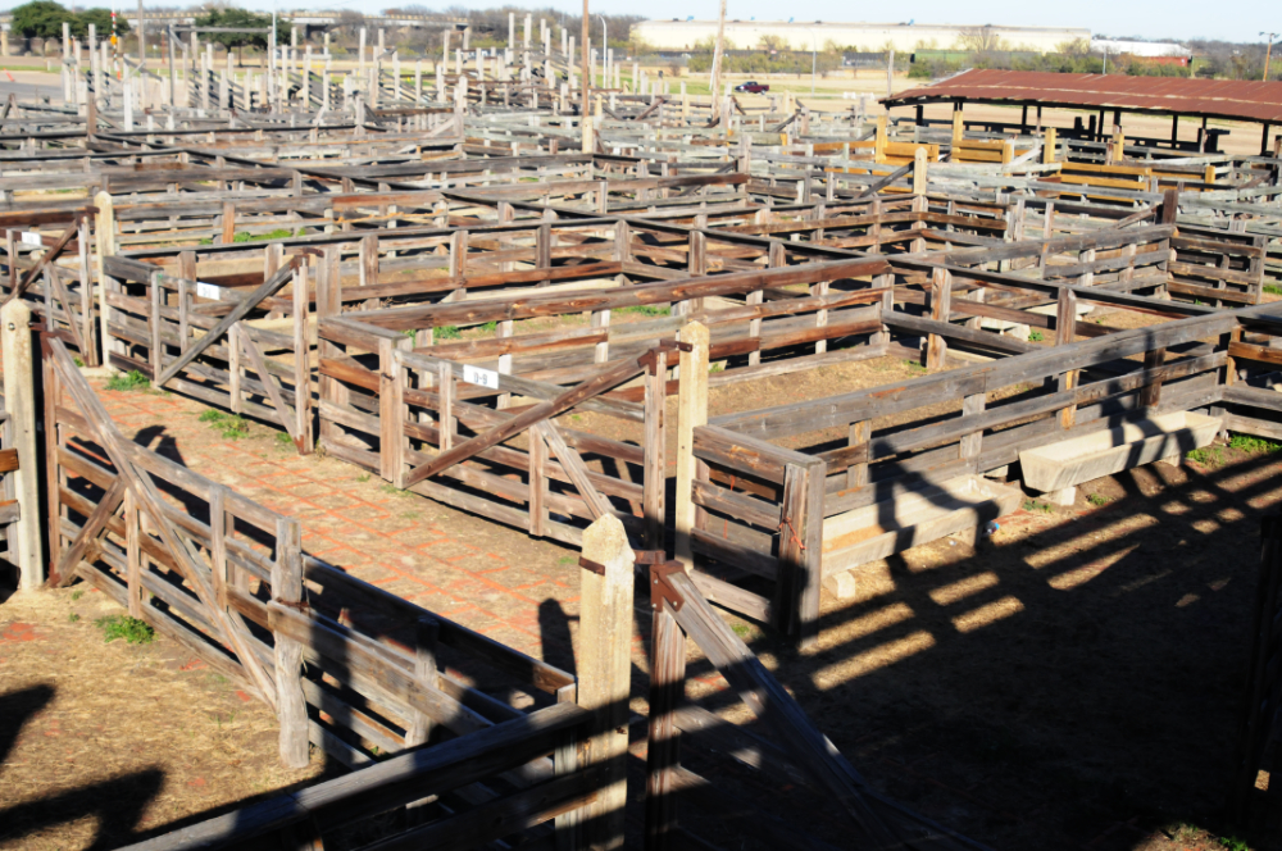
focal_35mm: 42
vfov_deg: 31.8
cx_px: 641
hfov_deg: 46.5
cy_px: 426
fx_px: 1494
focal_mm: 28
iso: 800
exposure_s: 1/2500
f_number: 5.6
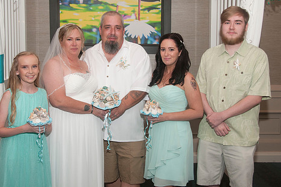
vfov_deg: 26.0
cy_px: 83
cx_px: 127
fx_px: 406
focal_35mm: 52
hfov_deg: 38.2
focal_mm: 28
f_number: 5.6
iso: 400
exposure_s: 1/60
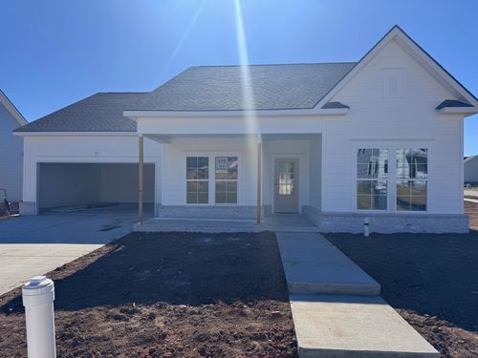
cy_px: 179
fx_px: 331
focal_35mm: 24
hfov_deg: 71.6
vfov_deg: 56.8
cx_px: 239
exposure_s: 1/5814
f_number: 1.78
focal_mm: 6.76
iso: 80
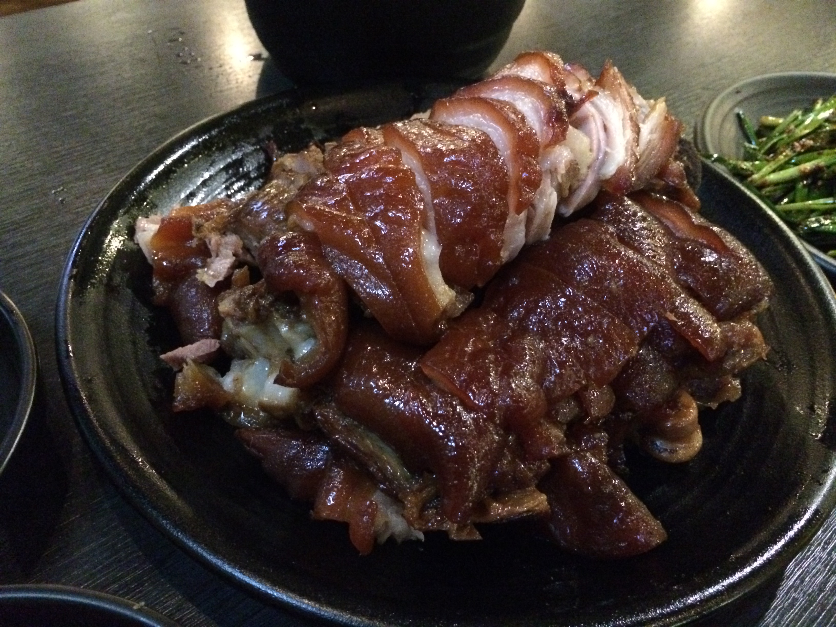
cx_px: 418
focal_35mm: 29
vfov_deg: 48.2
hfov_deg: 61.7
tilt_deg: -44.9
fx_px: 700
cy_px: 314
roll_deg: -6.0
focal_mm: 4.15
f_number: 2.2
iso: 1600
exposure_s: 1/15
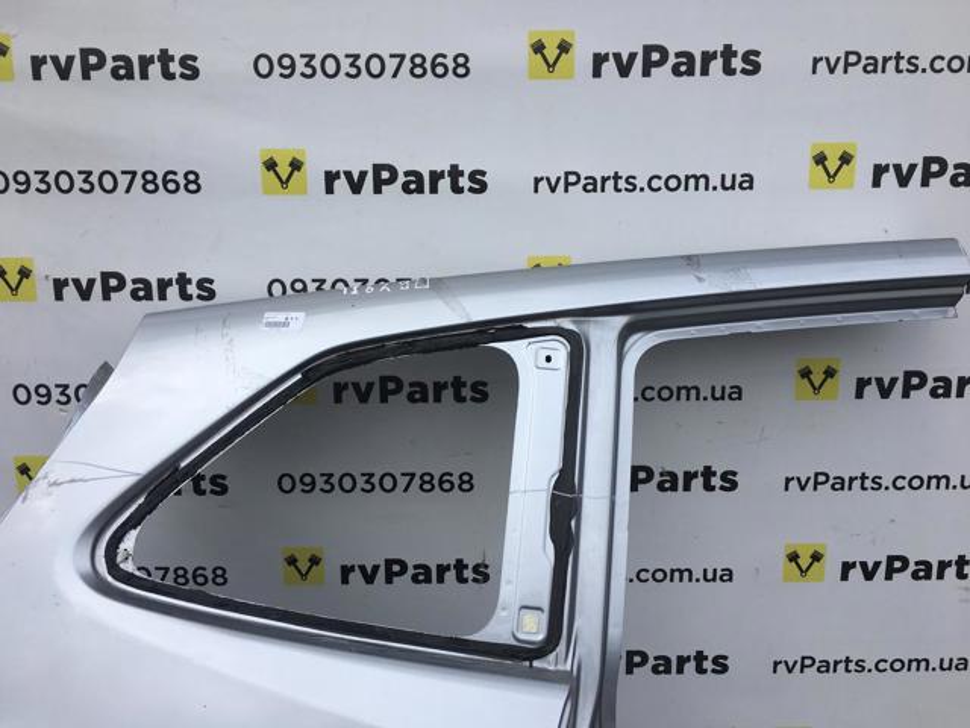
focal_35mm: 29
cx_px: 485
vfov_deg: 48.2
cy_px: 364
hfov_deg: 61.7
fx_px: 813
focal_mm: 4.15
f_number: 2.2
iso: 25
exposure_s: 1/663
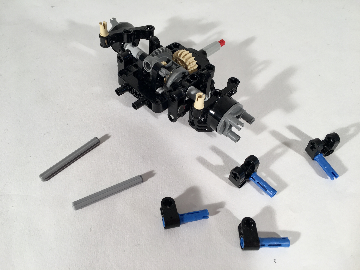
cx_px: 180
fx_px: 302
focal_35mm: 29
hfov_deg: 61.7
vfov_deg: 48.2
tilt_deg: -50.8
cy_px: 135
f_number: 2.2
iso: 25
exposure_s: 1/60
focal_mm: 4.15
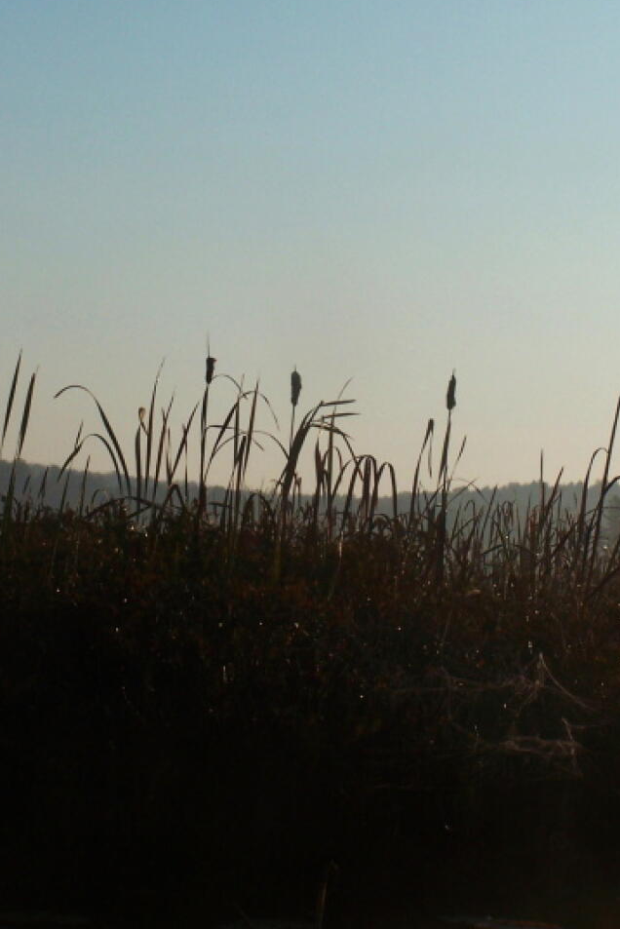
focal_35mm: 140
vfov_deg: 14.6
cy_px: 354
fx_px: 3614
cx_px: 343
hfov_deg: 9.8
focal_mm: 15.6
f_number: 6.3
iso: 80
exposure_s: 1/1000
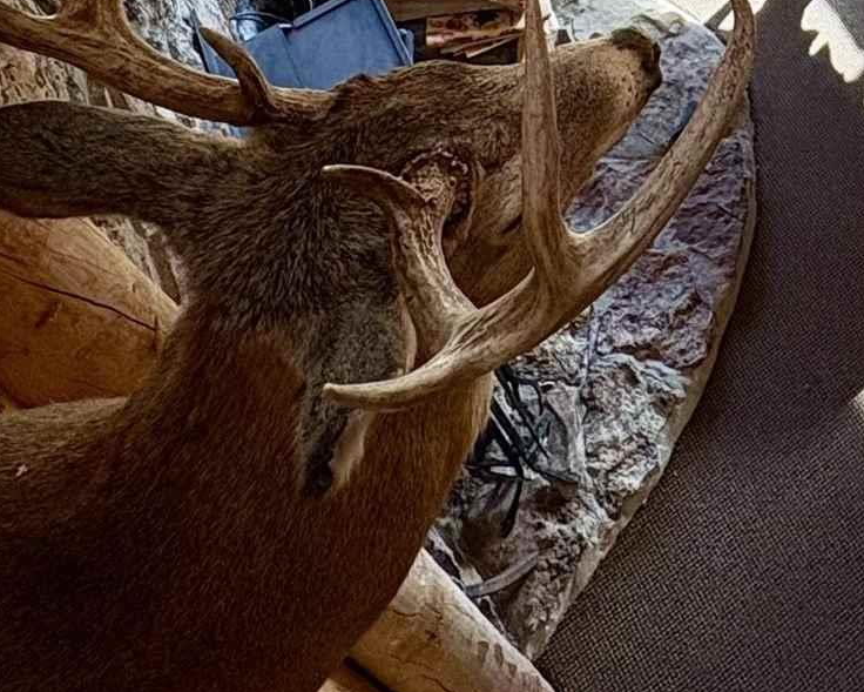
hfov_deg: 29.7
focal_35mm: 57
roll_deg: +2.2
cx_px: 951
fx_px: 1458
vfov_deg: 21.2
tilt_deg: -42.9
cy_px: -422
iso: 50
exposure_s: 1/120
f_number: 2.2
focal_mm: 2.22
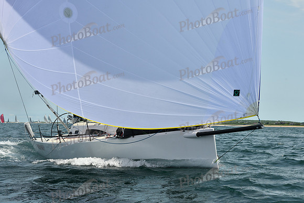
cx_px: 152
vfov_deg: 16.7
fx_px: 693
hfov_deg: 24.8
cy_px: 102
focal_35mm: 82
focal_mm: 82
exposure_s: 1/1000
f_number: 10
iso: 320
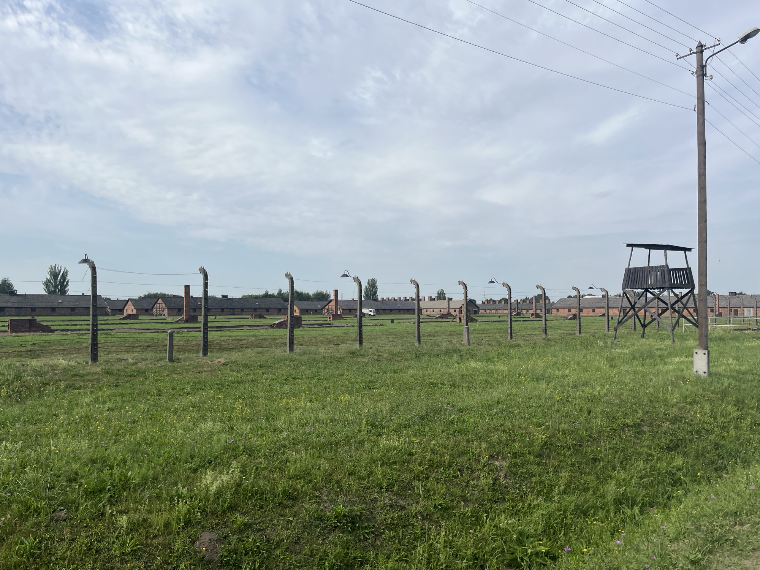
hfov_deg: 67.3
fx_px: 571
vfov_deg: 53.1
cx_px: 380
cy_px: 285
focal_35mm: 26
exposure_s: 1/4854
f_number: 1.6
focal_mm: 5.1
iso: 50
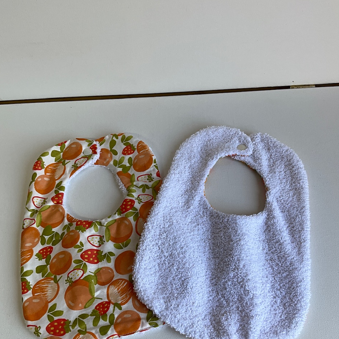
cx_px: 171
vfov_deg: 46.8
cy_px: 214
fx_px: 388
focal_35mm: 35
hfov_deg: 47.2
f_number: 1.8
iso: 16
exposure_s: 1/105
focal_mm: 3
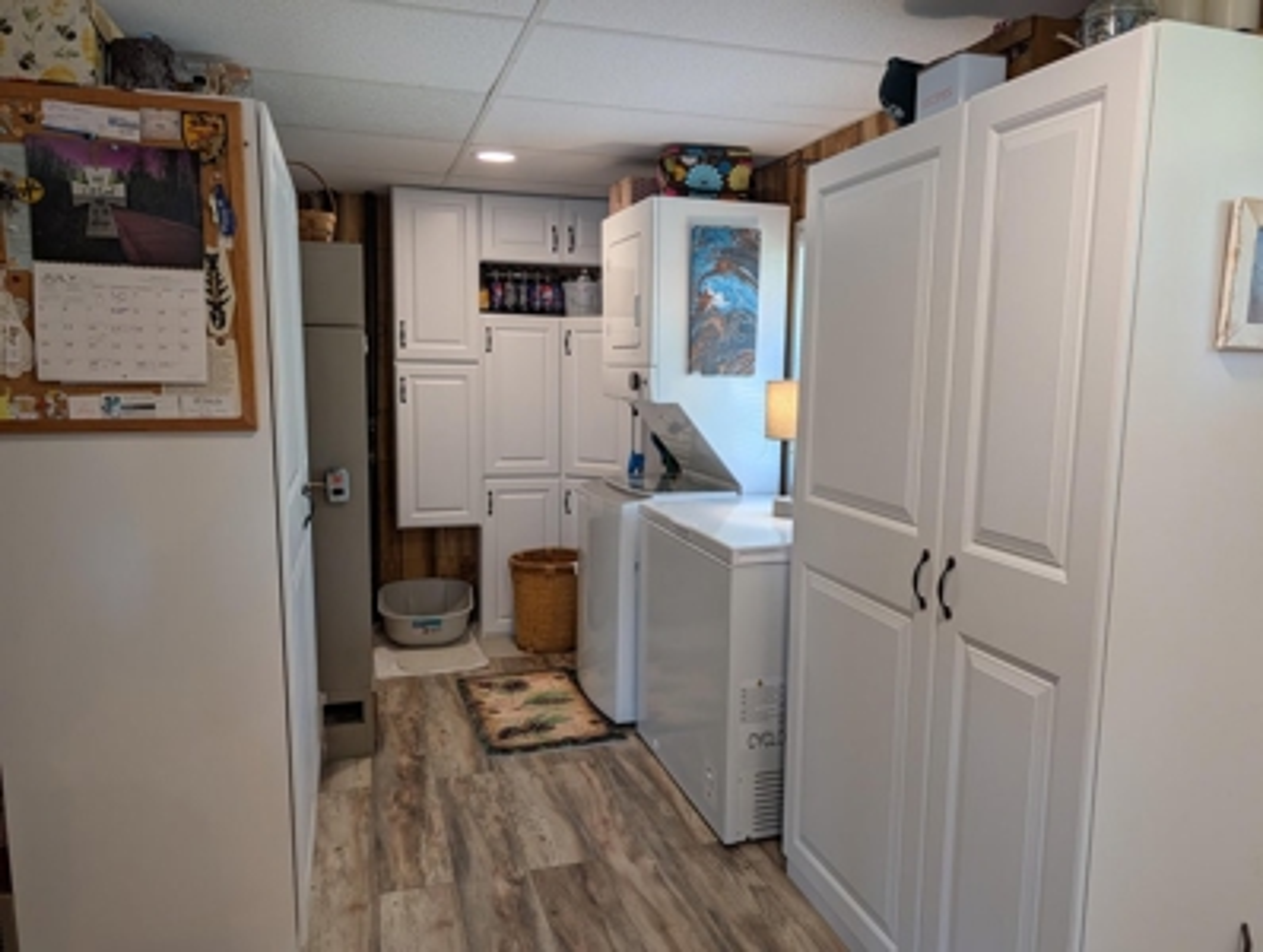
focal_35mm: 24
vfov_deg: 57.0
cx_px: 632
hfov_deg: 71.5
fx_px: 877
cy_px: 476
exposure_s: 1/120
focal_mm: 6.9
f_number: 1.68
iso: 26
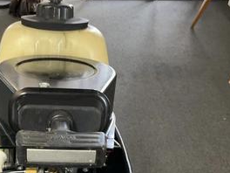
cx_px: 59
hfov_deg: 41.7
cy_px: 113
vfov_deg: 32.6
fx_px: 292
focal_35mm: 44
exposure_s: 1/40
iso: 250
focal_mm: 3
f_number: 1.8
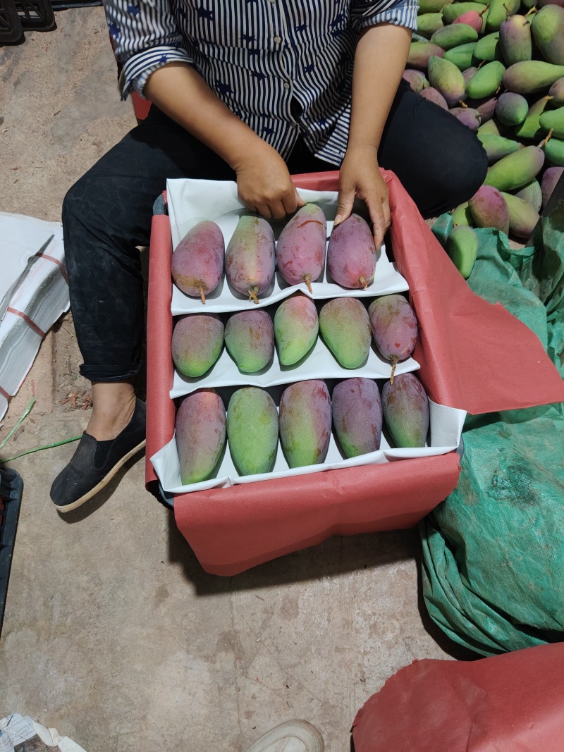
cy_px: 376
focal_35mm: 26
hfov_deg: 53.1
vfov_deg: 67.3
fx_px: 565
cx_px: 282
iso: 1043
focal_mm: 4.84
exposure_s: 1/25
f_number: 1.88
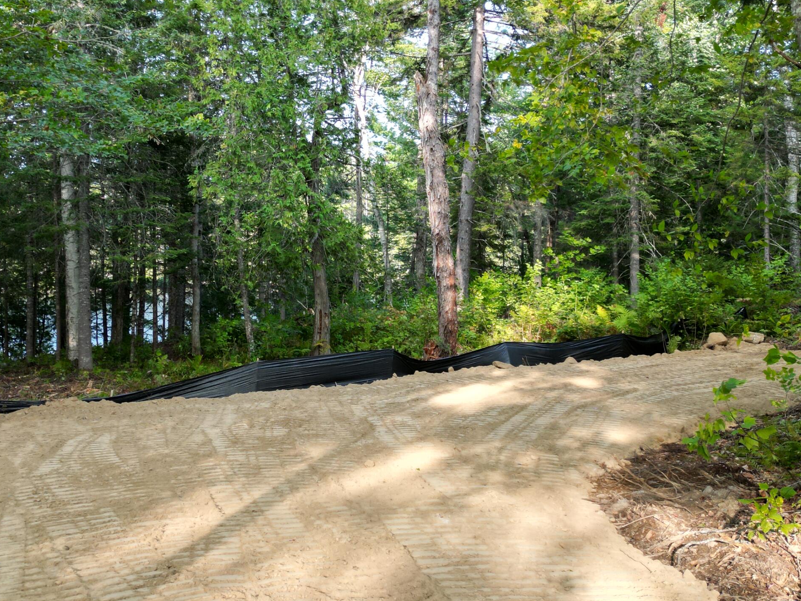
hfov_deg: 48.5
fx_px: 879
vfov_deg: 37.5
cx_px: 304
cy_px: 227
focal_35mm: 38
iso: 110
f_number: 1.7
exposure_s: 1/320
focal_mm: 6.72
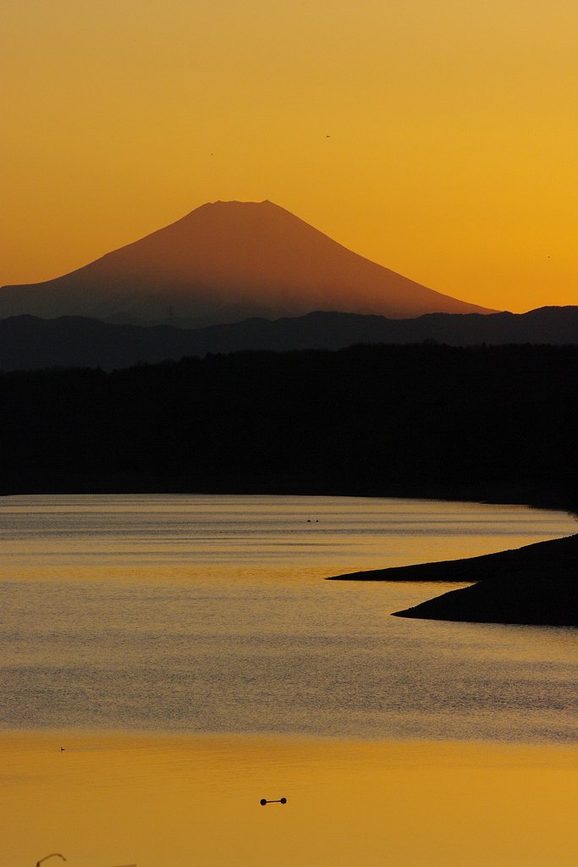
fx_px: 5778
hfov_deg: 5.7
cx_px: 289
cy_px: 434
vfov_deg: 8.6
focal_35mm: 240
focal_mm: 160
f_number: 18
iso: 640
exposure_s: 1/200
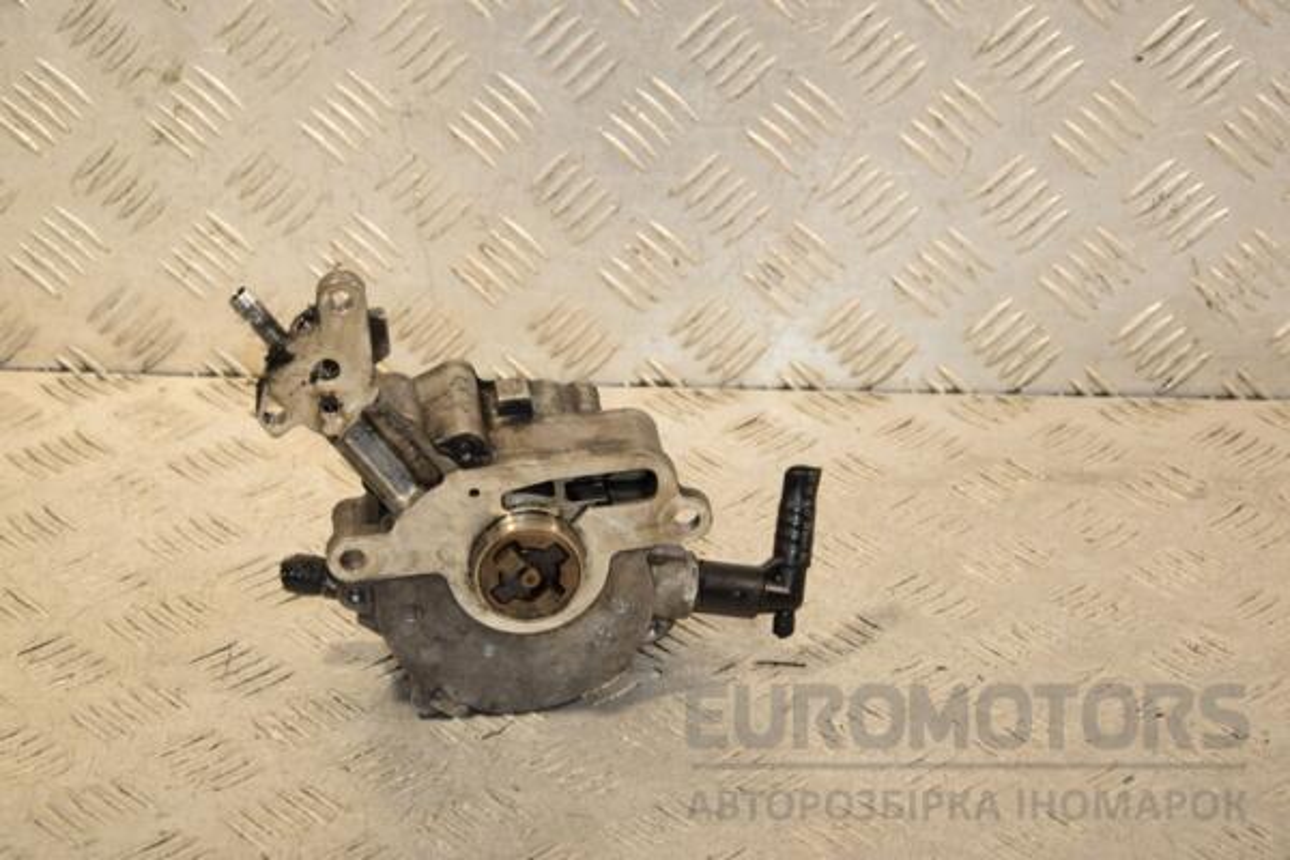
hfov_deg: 21.9
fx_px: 3332
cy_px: 430
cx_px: 645
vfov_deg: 14.7
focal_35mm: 93
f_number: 7.1
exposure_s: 1/200
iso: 800
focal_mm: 62
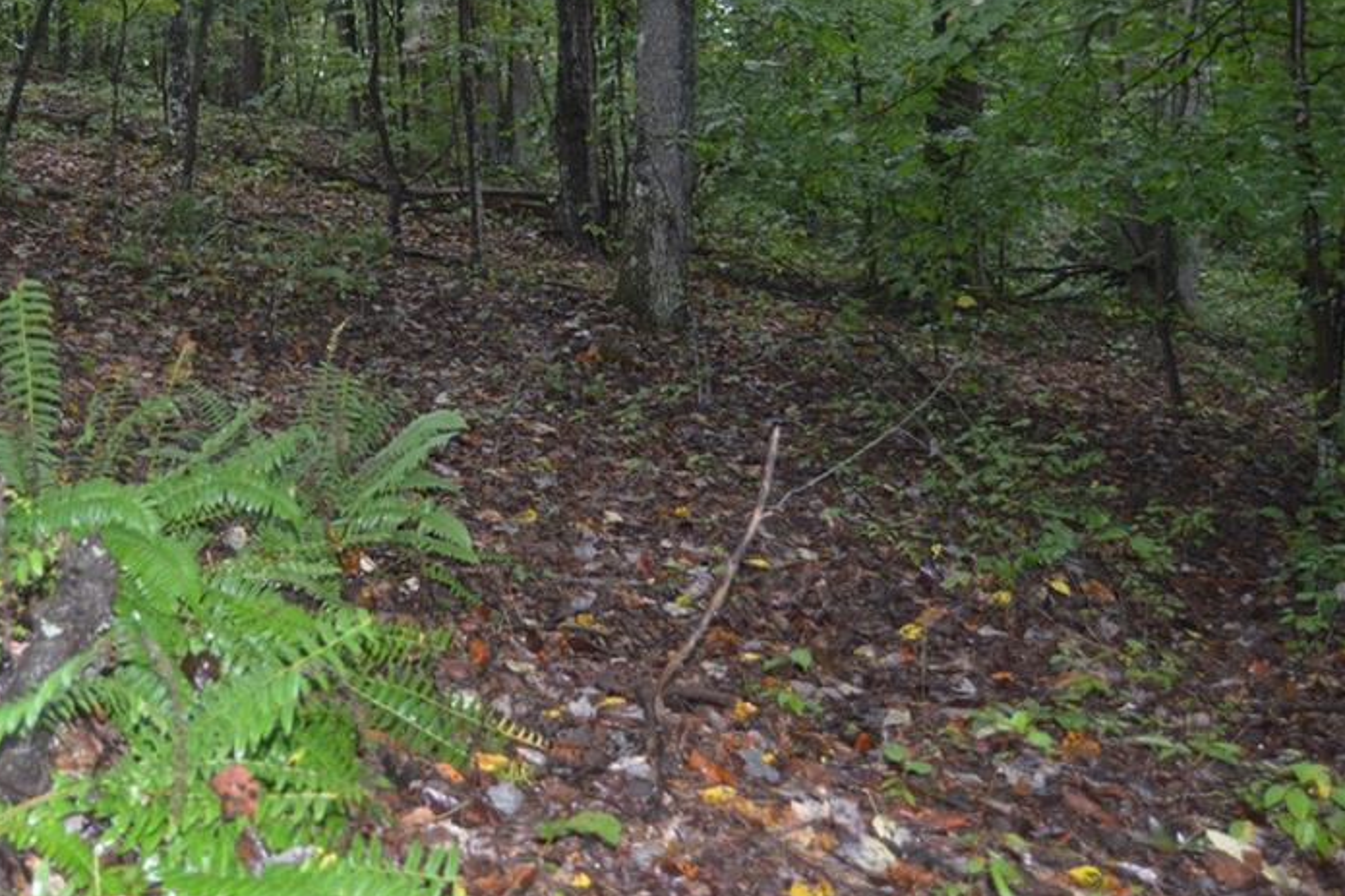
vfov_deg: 25.3
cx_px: 358
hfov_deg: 36.8
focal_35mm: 53
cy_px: 246
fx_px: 1980
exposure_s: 1/80
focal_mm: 24
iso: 400
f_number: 3.8
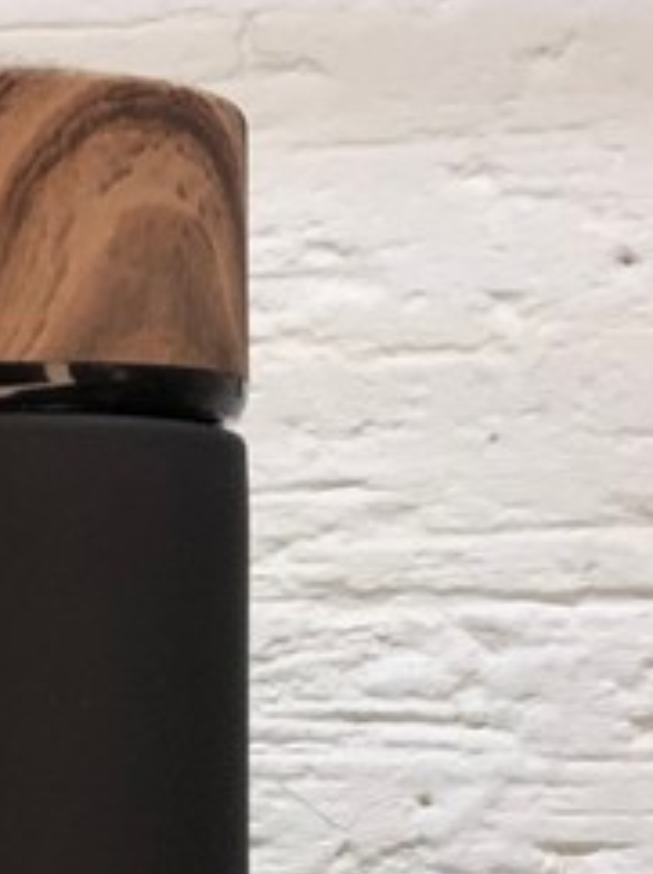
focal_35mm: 106
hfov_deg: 13.7
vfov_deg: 18.0
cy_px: 943
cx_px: -20
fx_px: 2671
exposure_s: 1/121
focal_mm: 2.87
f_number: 2.2
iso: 20
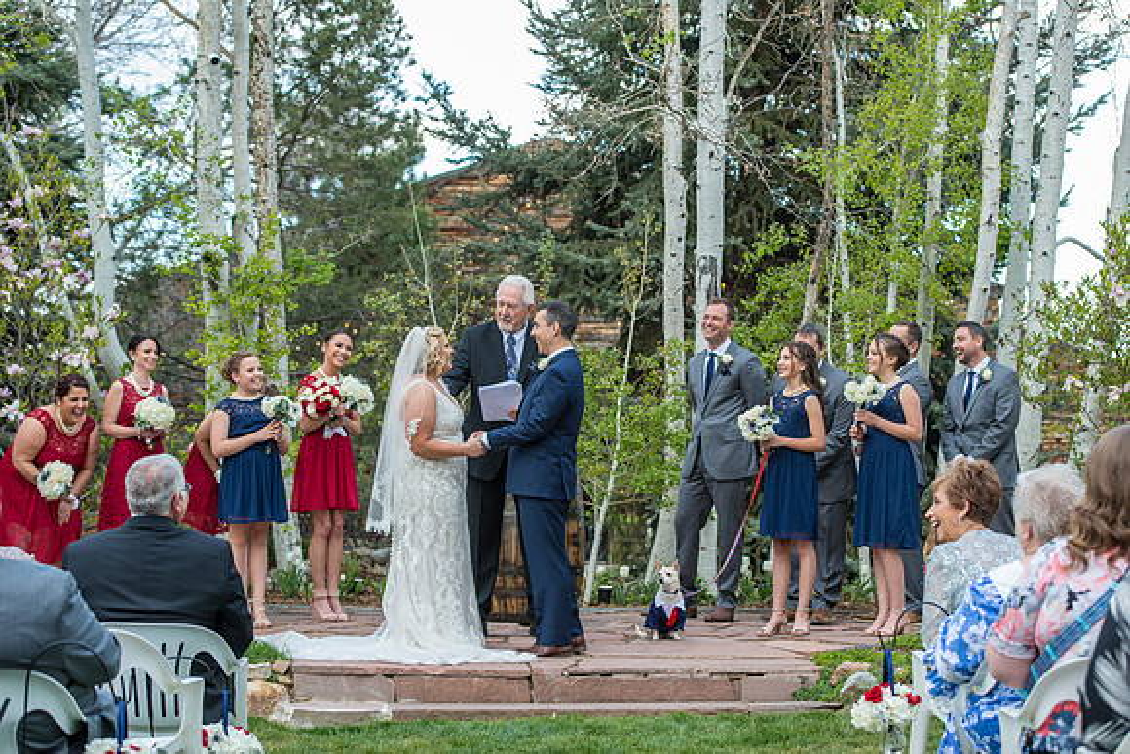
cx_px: 565
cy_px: 377
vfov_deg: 13.4
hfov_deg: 20.0
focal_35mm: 102
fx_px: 3202
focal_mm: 102
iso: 400
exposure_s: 1/200
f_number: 5
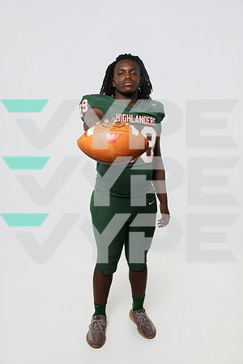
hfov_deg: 40.5
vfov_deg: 58.0
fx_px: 329
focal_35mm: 32
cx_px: 122
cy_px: 182
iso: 500
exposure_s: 1/160
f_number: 8
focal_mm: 32.5
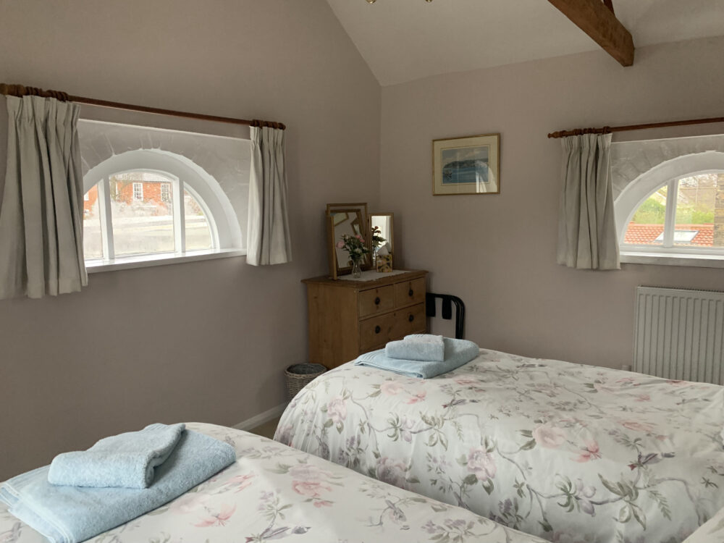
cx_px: 362
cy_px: 272
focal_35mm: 26
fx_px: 544
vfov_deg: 53.1
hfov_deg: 67.3
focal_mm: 4.2
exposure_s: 1/60
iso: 250
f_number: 1.8
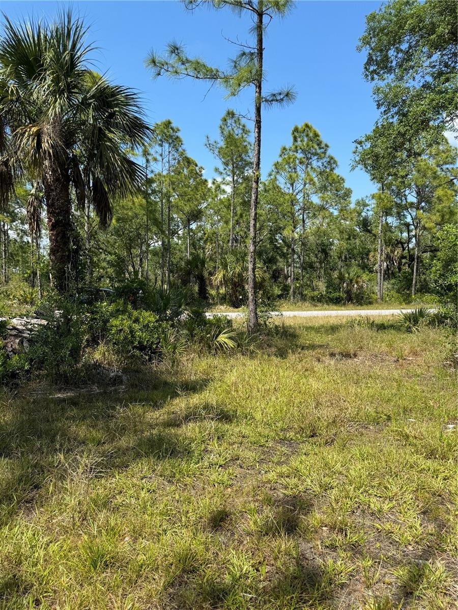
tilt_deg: -1.1
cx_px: 229
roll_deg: +0.2
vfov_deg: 71.6
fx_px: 423
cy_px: 305
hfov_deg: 56.8
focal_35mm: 24
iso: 80
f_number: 1.78
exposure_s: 1/2959
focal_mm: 6.76
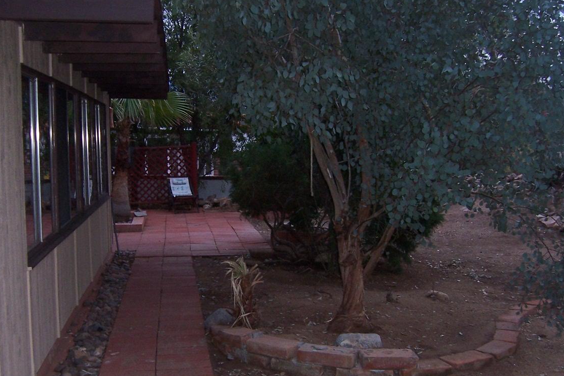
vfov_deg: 27.0
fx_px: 783
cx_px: 253
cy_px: 222
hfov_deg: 39.6
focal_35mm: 50
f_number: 3
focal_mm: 6
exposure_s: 1/60
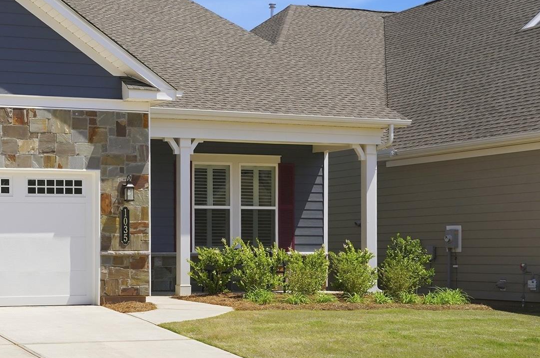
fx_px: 1079
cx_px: 56
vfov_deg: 18.9
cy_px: 137
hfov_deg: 27.1
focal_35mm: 72
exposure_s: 1/200
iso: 100
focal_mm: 38
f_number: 10
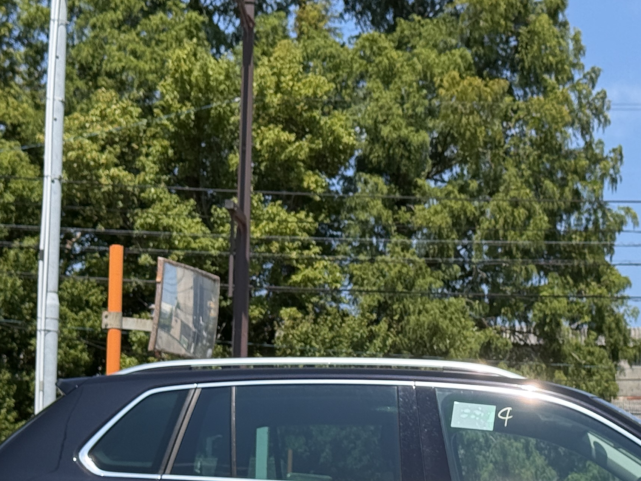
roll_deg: -0.8
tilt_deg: +4.6
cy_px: 446
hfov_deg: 17.2
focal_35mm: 114
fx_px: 2111
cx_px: 468
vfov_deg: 12.9
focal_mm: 6.76
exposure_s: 1/5208
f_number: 1.78
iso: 100
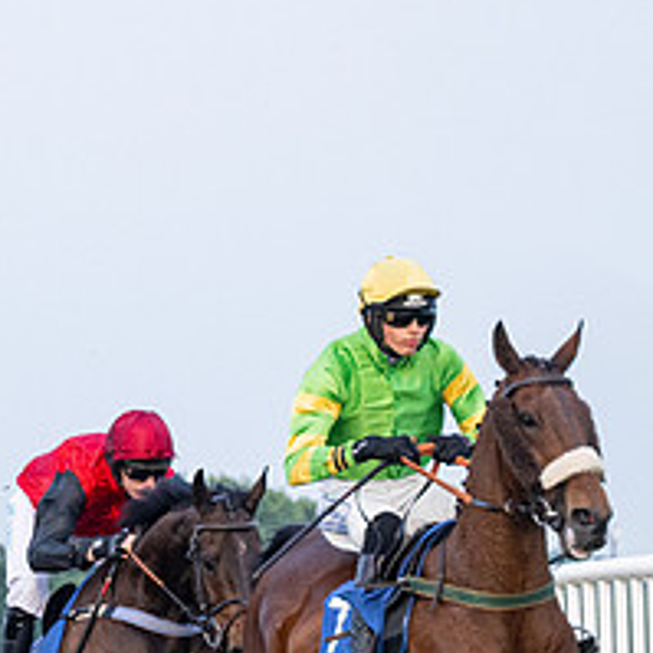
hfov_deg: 5.4
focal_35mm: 327
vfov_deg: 5.3
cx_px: 186
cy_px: 647
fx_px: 6979
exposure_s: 1/2000
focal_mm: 98
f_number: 4
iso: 1250
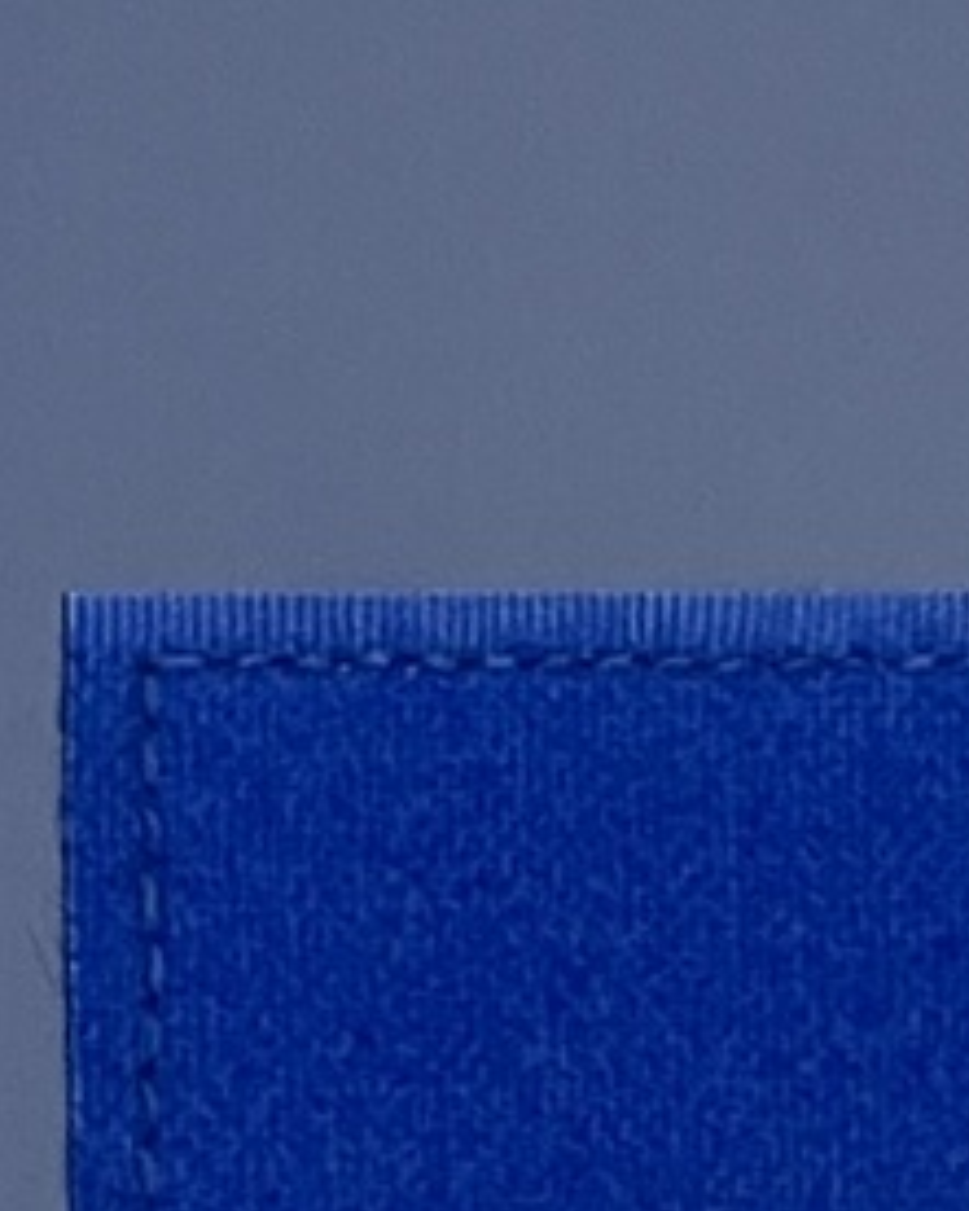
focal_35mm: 198
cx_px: 324
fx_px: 7094
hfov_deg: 7.8
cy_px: 623
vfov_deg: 9.8
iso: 400
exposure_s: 1/36
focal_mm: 3.99
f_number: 1.8
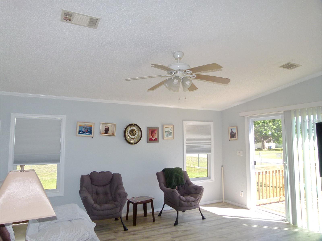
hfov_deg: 69.4
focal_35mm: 25
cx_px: 161
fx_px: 233
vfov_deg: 54.9
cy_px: 120
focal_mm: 4.5
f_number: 3.6
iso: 100
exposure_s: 1/100
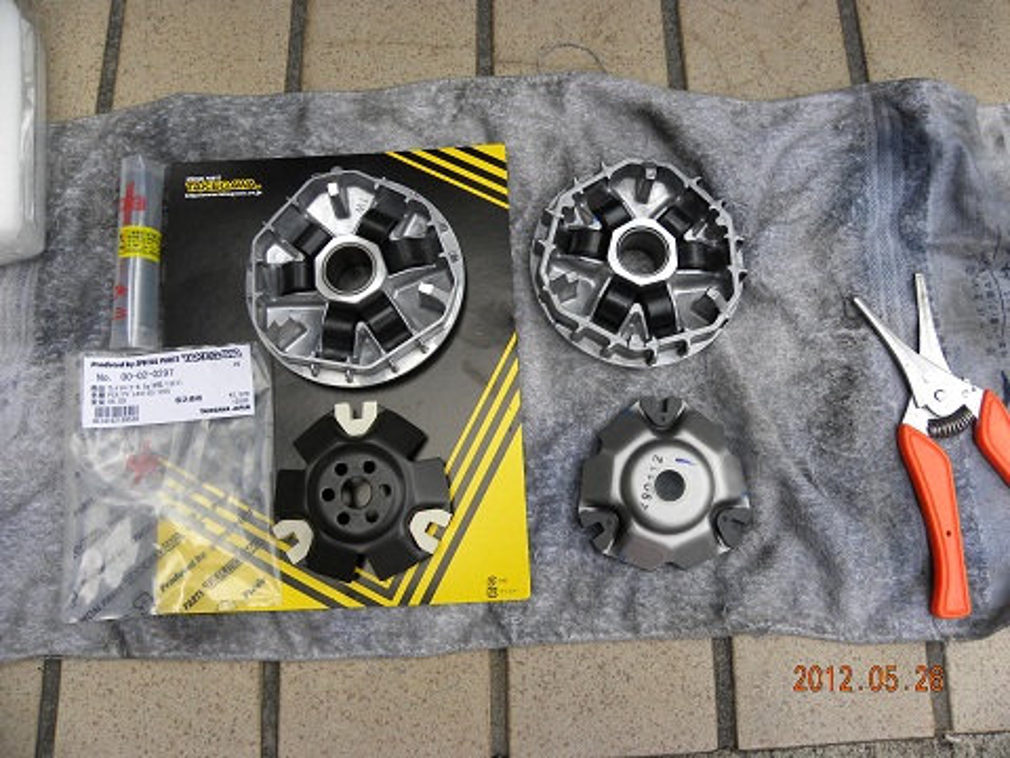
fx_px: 759
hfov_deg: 67.3
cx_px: 505
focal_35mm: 26
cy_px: 379
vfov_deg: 53.1
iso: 64
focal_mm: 4.6
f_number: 4
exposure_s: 1/172
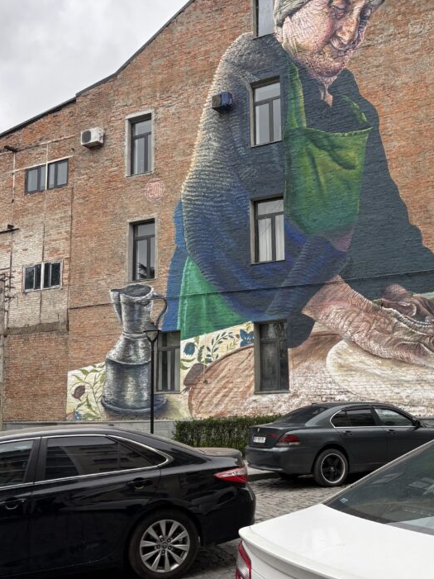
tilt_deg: +9.3
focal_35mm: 38
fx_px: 636
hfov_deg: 37.2
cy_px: 293
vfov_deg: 49.0
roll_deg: +1.1
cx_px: 293
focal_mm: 5.96
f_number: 1.6
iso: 50
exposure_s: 1/505
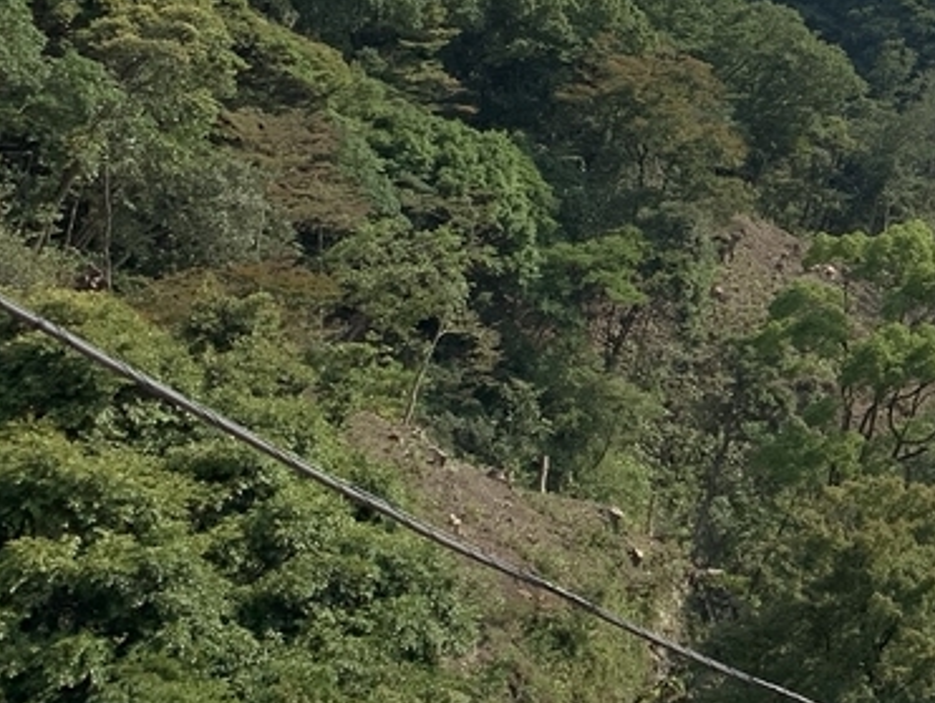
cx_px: 1459
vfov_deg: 17.3
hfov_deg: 19.7
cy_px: 23
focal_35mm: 84
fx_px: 2271
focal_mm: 4.25
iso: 25
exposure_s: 1/5714
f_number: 1.8
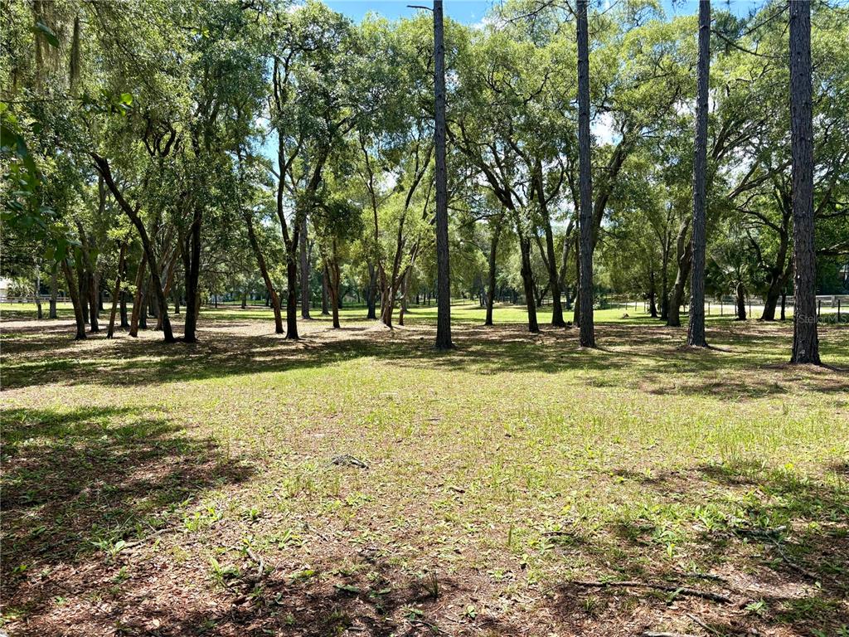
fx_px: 638
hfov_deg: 67.3
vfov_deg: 53.1
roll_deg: +1.2
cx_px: 424
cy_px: 318
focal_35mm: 26
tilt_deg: -0.1
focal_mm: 5.96
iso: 50
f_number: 1.6
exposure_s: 1/1393
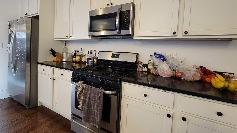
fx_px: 94
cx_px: 116
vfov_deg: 70.0
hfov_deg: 103.0
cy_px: 55
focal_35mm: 15
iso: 400
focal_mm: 2.2
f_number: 2.2
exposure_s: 1/29
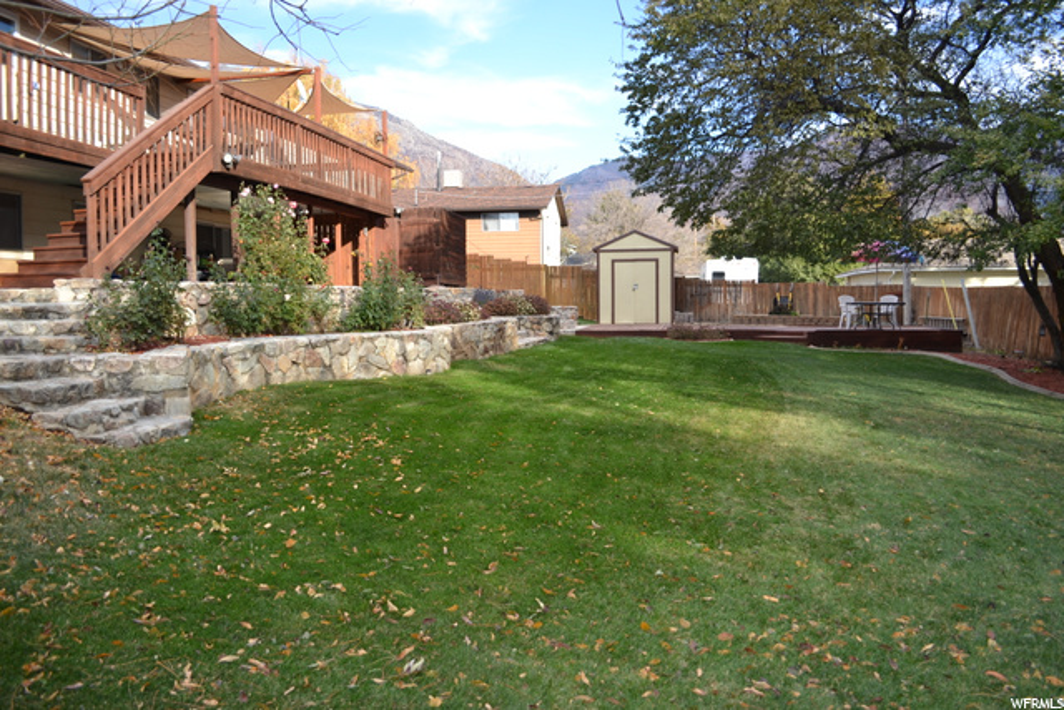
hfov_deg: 67.4
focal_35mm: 27
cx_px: 532
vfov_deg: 48.0
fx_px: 798
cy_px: 355
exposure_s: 1/200
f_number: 4
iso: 100
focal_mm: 18
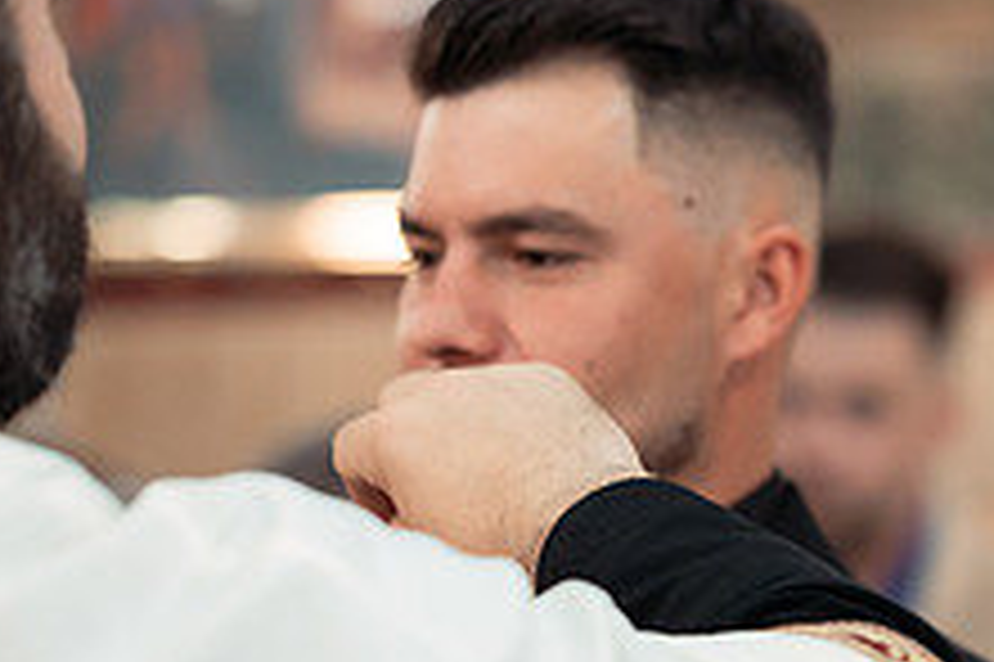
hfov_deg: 8.4
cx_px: 1306
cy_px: 834
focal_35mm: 242
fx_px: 6677
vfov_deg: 5.6
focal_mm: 85
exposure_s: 1/320
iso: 1600
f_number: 2.2
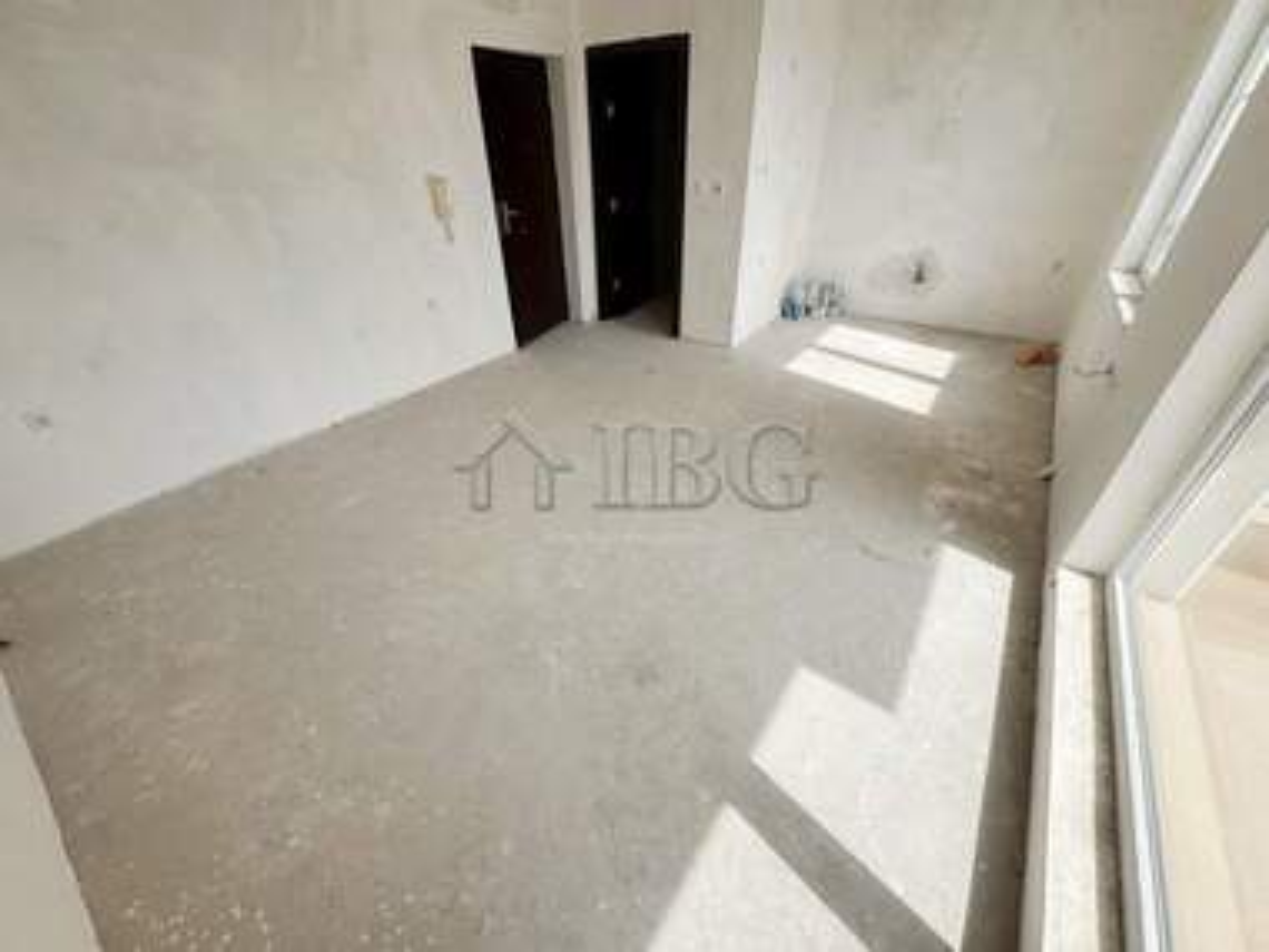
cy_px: 476
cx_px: 634
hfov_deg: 102.1
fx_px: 513
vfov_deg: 85.7
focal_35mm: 14
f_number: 2.2
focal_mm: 2.22
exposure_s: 1/620
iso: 40
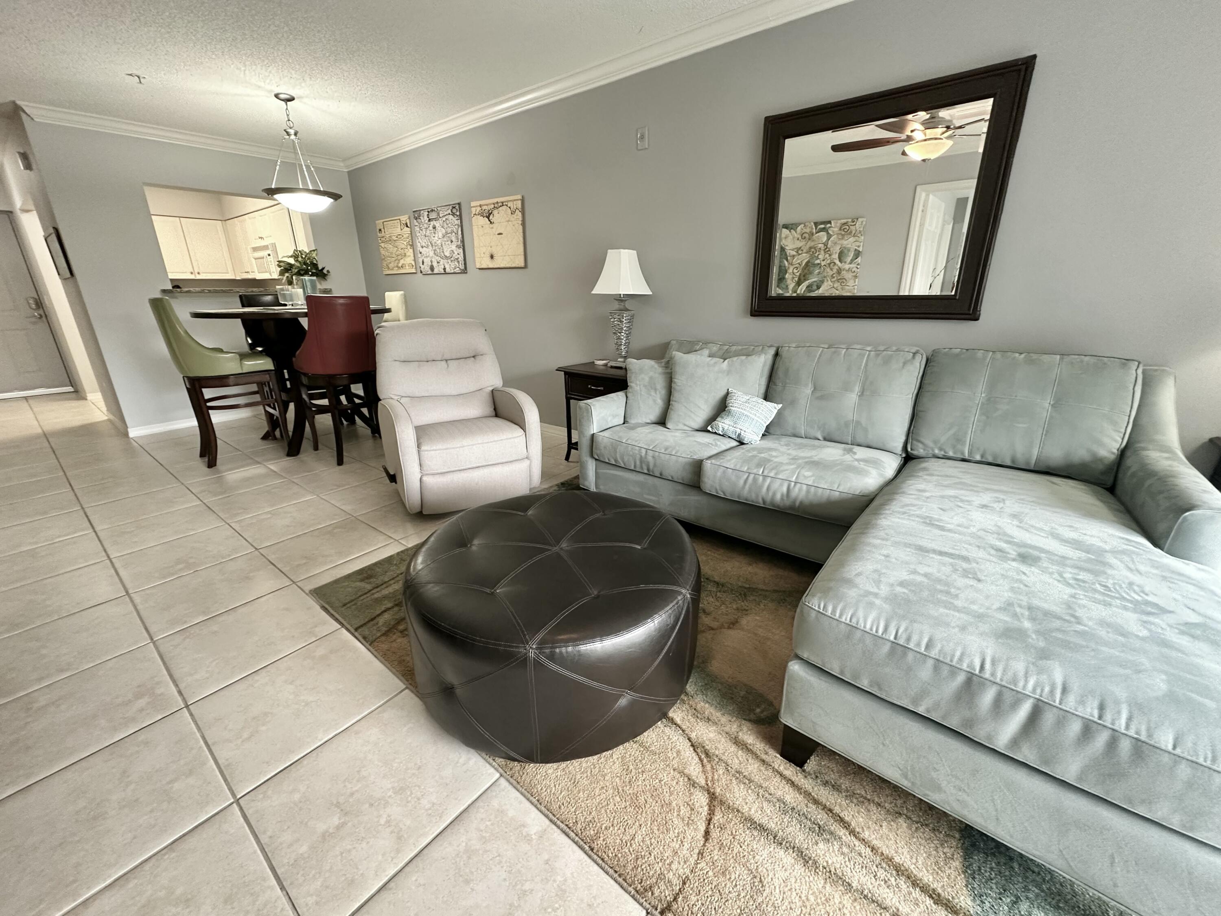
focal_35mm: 14
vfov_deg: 85.7
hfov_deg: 102.1
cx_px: 610
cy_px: 458
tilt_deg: -18.8
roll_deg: +0.8
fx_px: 494
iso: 250
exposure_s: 1/60
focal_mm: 2.22
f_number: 2.2
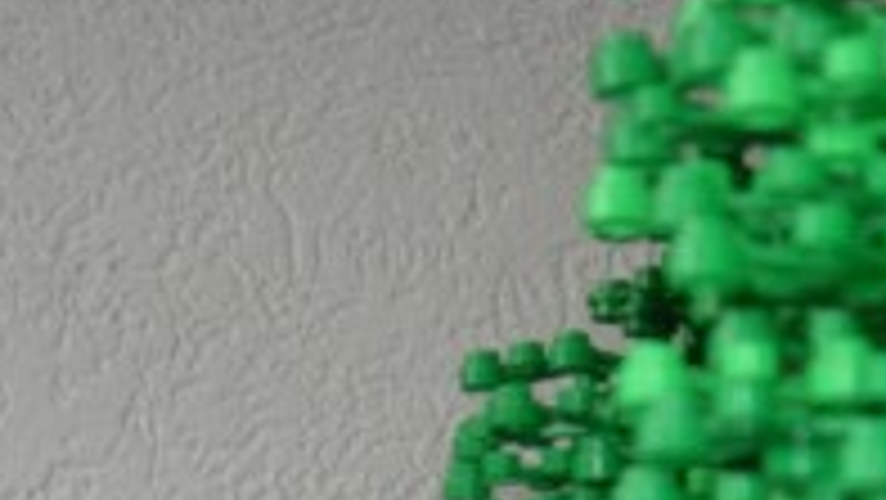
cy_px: 1176
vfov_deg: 6.9
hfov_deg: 12.8
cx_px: 445
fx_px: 3948
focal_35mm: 168
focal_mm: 7.8
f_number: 2.8
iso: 79
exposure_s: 1/20.7
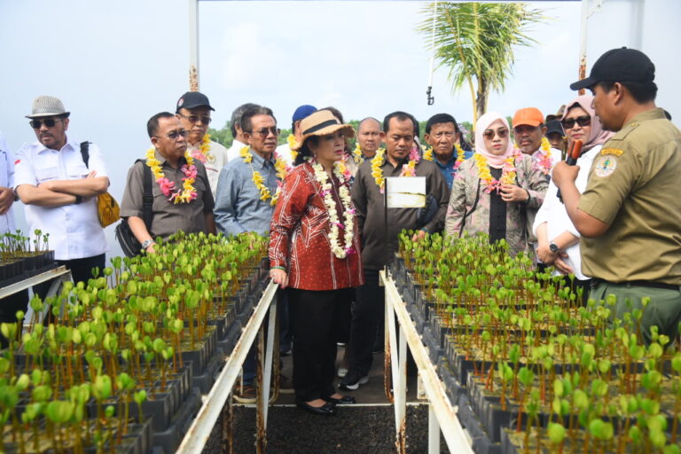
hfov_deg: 44.5
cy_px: 227
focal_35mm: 44
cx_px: 340
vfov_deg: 30.5
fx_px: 832
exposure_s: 1/3200
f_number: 4.5
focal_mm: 44
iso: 800
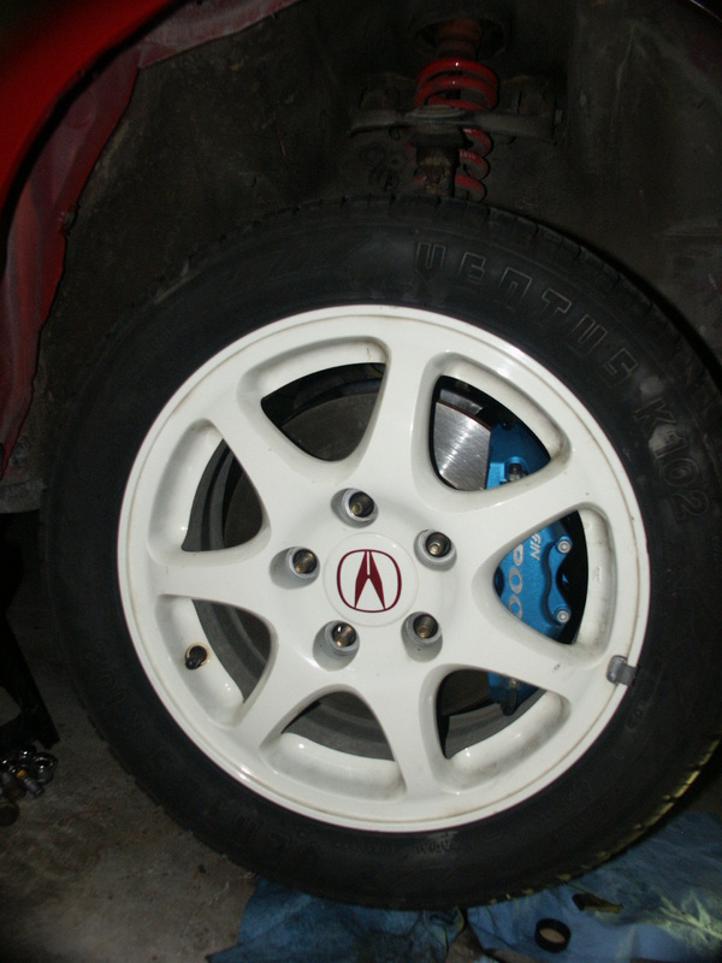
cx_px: 361
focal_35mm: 32
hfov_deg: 44.2
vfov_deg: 56.8
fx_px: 890
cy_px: 482
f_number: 2.8
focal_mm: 8.46
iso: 200
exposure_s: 1/45
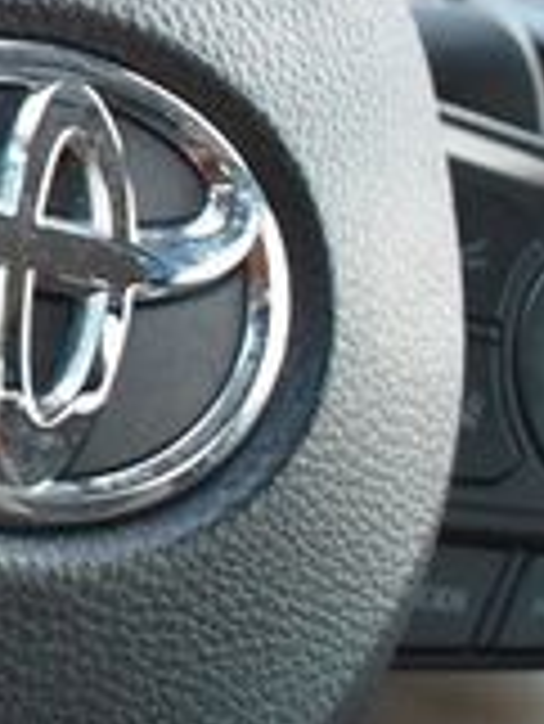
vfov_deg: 18.8
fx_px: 2155
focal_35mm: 103
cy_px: 119
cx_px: -737
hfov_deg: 11.8
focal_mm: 18
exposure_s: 1/125
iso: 1400
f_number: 3.5
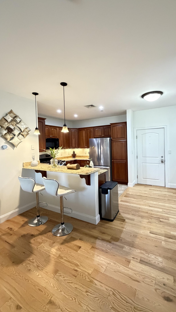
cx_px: 98
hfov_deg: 66.9
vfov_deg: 99.3
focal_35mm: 16
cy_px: 149
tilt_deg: -1.2
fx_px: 133
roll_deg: +1.4
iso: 1000
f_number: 2.2
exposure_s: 1/60
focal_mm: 2.22
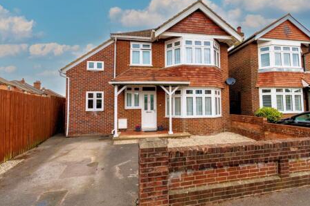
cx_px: 164
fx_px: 146
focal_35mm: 17
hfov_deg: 93.2
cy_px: 99
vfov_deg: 70.3
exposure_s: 1/320
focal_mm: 11
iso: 320
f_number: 8
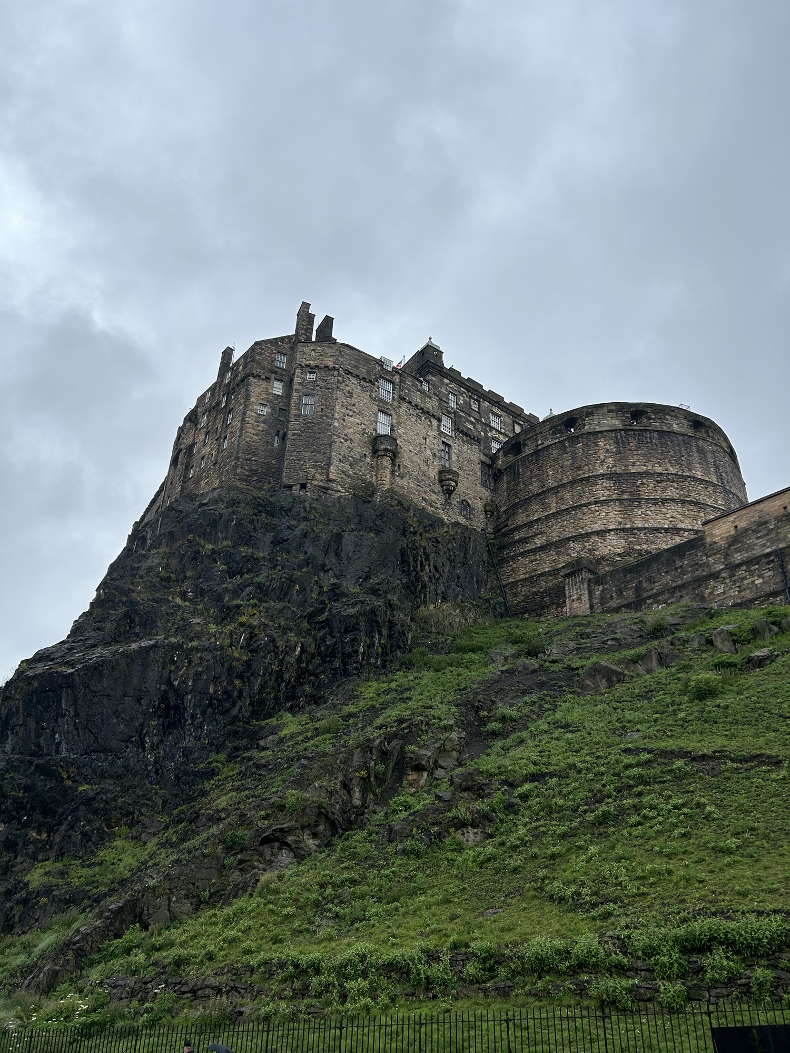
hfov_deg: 53.1
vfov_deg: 67.3
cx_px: 395
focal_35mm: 26
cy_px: 526
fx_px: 791
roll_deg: -2.5
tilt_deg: +31.0
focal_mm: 5.7
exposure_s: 1/1531
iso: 50
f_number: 1.5
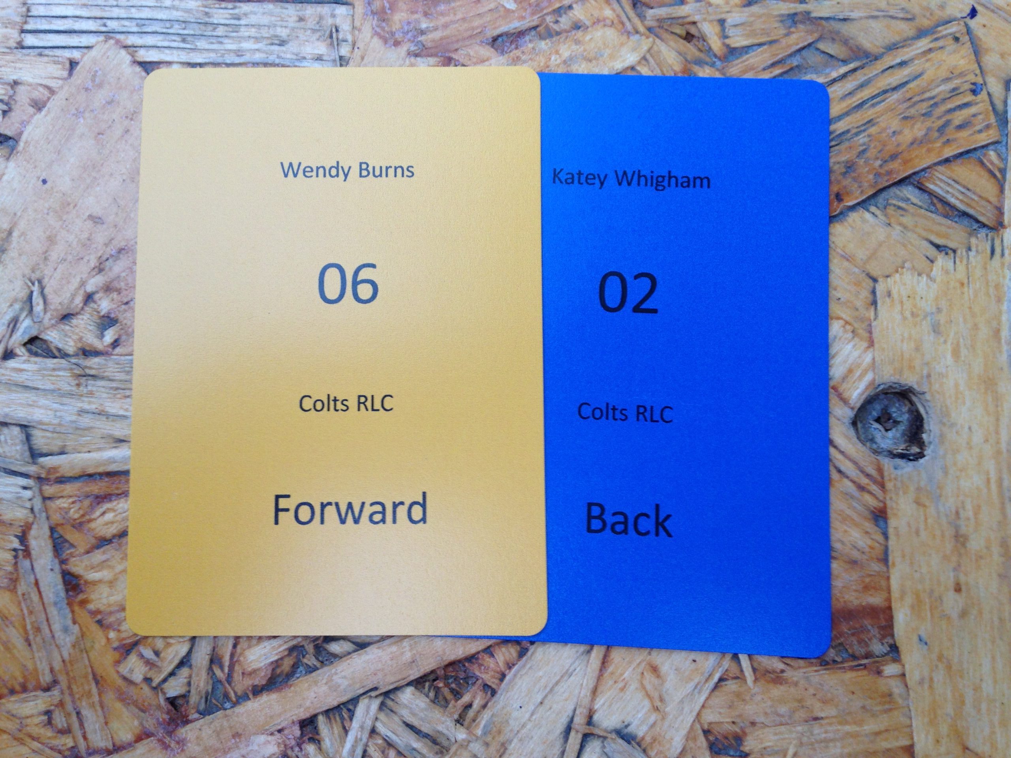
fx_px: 964
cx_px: 506
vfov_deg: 42.9
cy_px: 379
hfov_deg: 55.4
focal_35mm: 33
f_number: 2.4
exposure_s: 1/120
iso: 50
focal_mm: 4.12
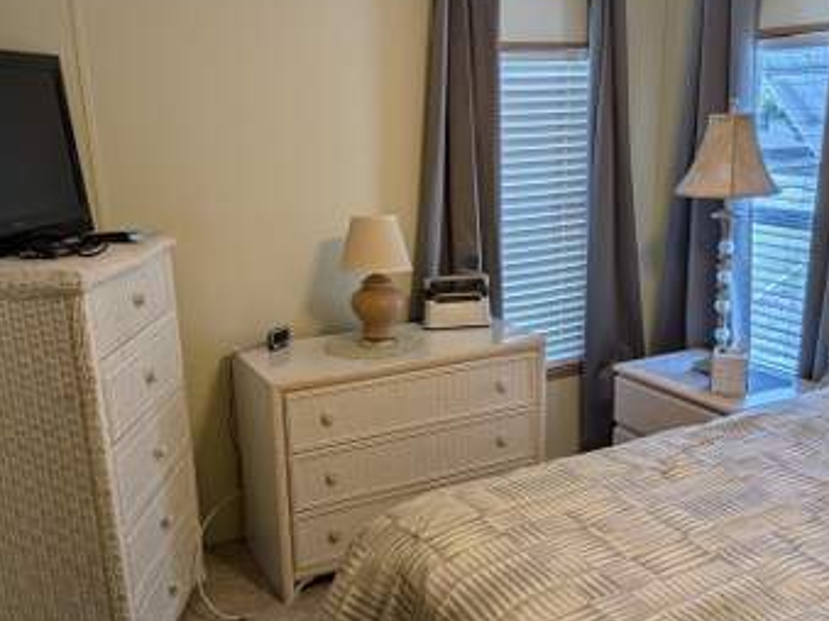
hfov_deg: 54.0
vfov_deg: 41.6
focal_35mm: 34
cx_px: 411
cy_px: 369
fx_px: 814
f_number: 1.7
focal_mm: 4.53
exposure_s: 1/453
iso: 30
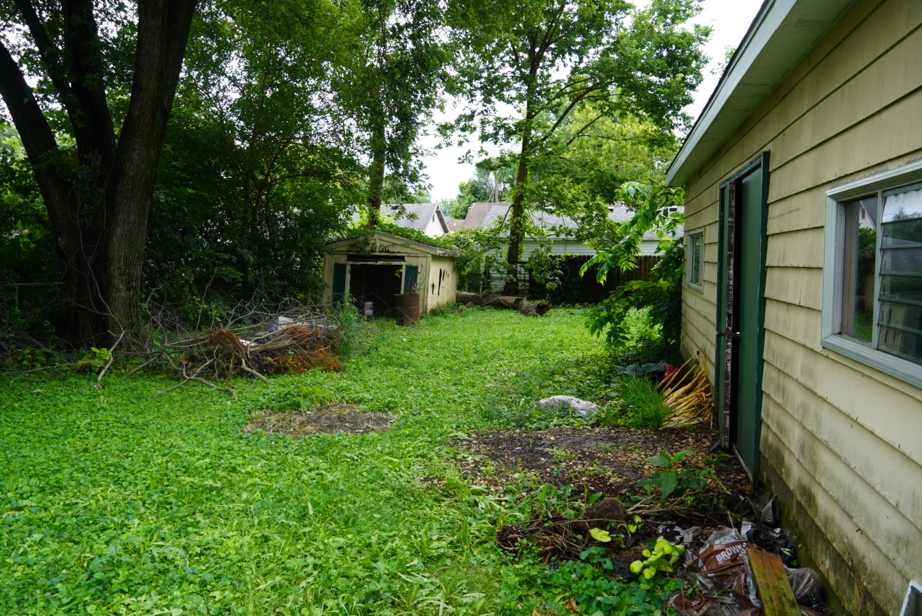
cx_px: 461
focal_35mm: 27
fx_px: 692
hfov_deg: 67.3
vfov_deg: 48.0
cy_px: 308
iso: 100
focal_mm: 18
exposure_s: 1/60
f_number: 4.5
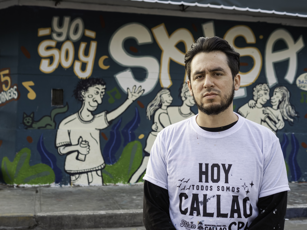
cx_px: 154
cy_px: 115
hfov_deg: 38.2
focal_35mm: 50
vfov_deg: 29.1
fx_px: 443
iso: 200
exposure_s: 1/250
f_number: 3.5
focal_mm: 25
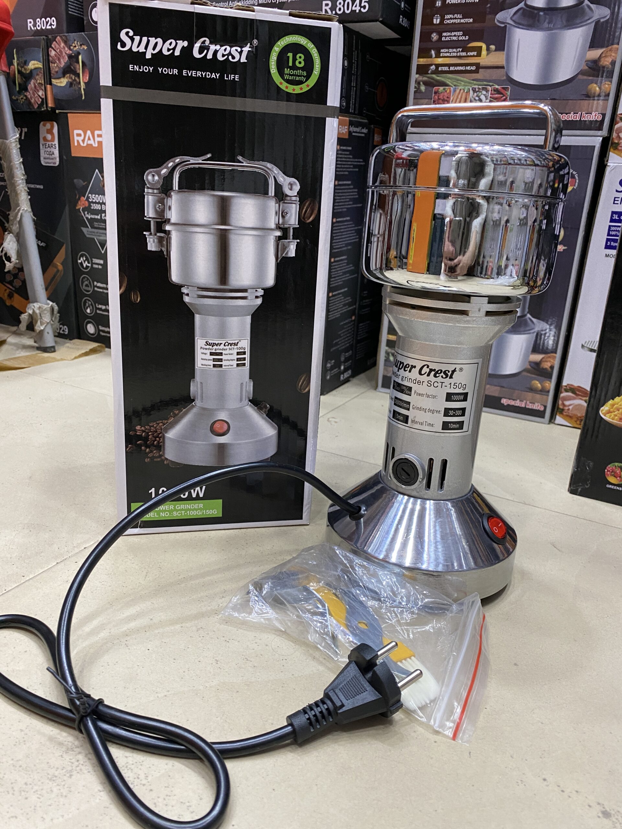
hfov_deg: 53.1
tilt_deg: -17.4
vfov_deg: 67.3
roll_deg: -4.8
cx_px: 311
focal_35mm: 26
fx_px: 623
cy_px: 414
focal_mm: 4.25
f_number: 1.8
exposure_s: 1/51
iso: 160
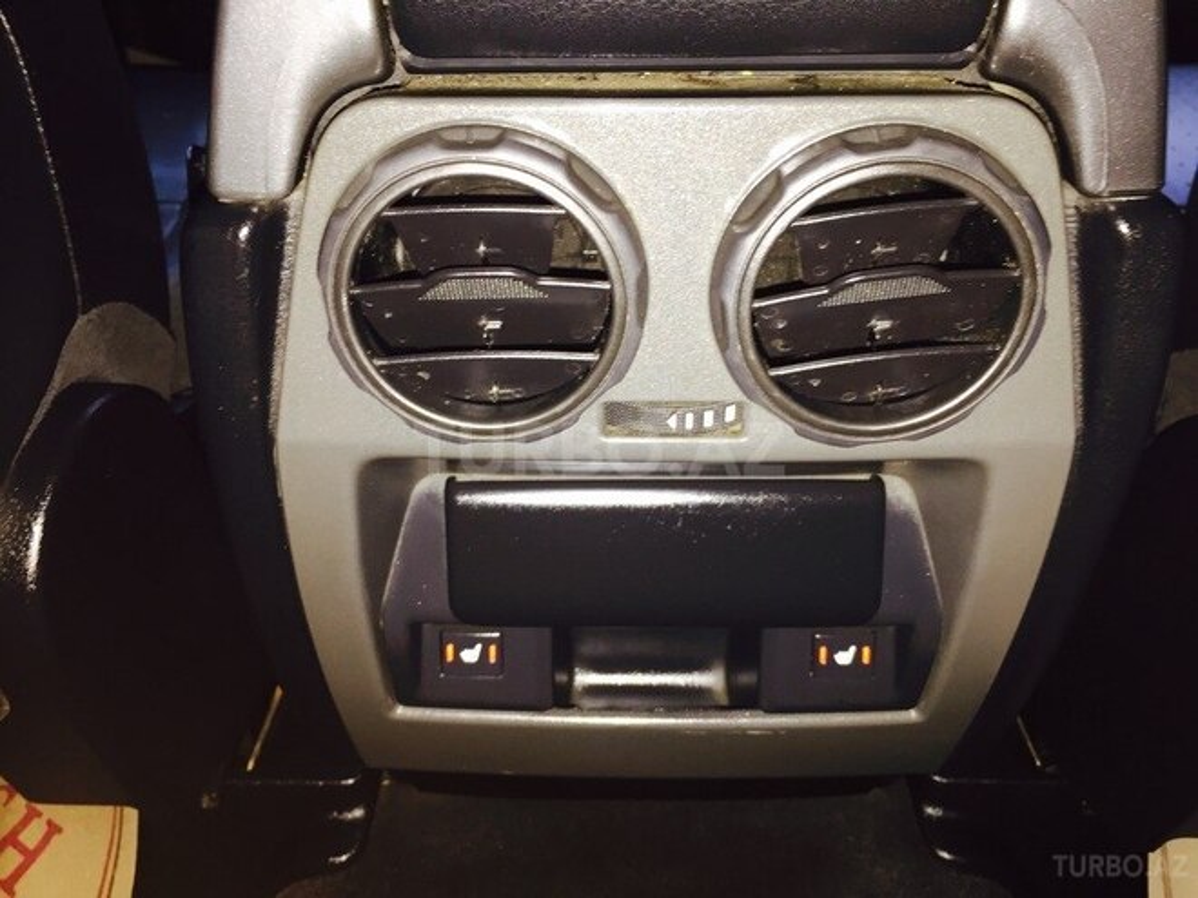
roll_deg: -0.4
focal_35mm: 29
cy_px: 449
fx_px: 1004
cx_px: 599
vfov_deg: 48.2
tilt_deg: -33.9
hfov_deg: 61.7
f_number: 2.2
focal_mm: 4.15
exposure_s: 1/17
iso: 80
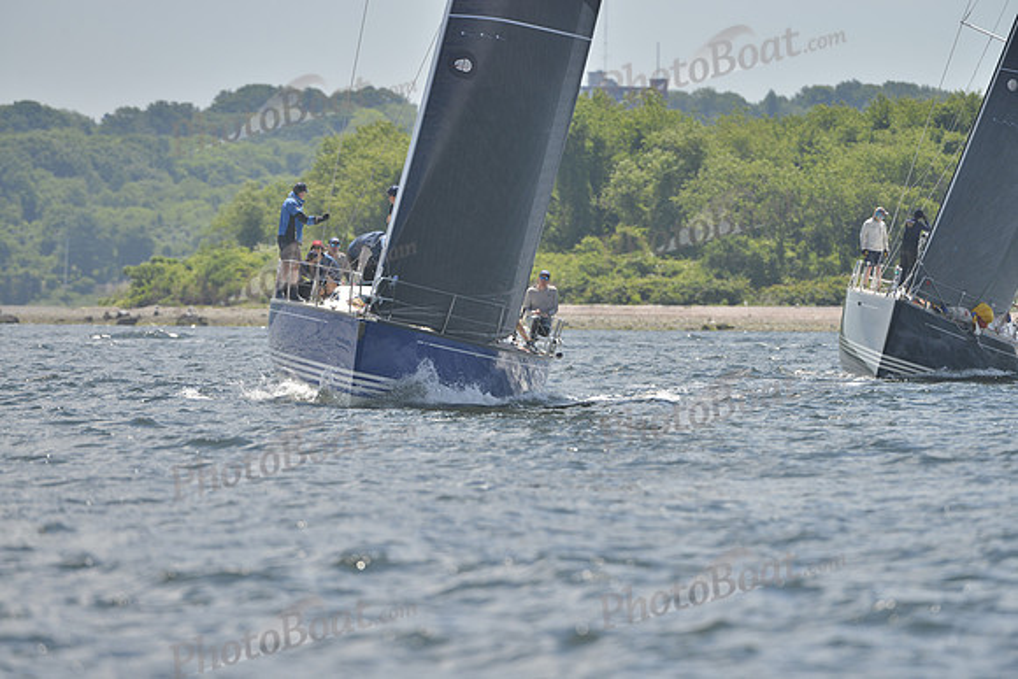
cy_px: 340
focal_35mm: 400
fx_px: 11313
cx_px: 509
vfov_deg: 3.4
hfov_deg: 5.2
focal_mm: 400
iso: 280
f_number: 5.6
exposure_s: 1/1250
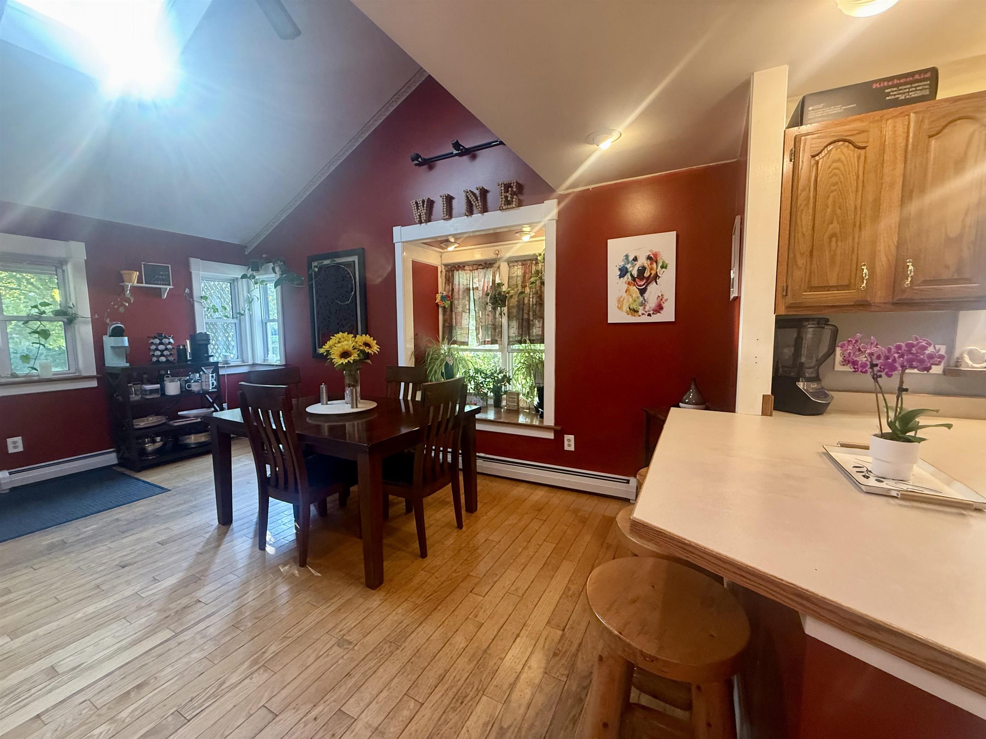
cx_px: 493
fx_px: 399
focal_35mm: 14
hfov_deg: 102.1
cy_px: 370
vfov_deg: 85.7
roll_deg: +0.5
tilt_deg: -5.7
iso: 320
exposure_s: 1/60
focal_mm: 2.22
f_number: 2.2
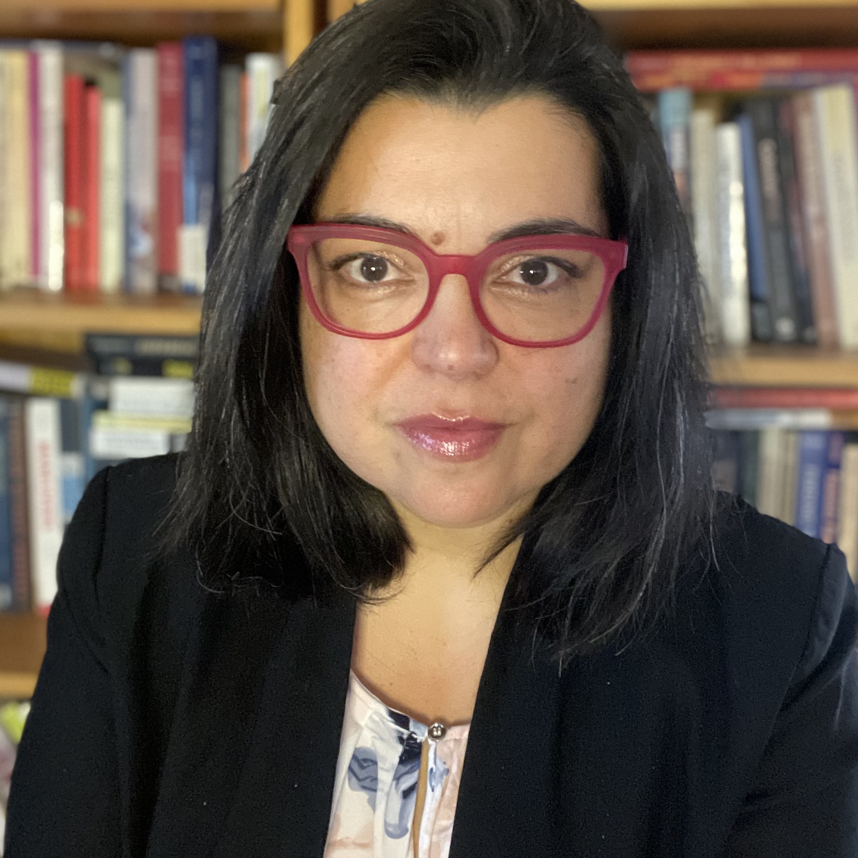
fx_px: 1010
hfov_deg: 46.0
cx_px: 434
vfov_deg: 45.9
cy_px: 371
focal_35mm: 36
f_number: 2.2
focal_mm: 2.71
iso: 640
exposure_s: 1/17
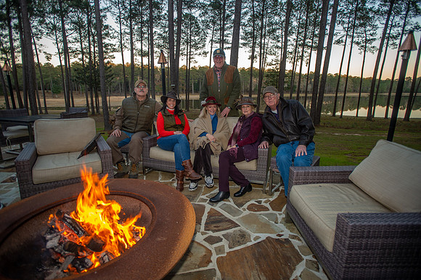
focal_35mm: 19
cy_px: 140
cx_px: 210
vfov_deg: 64.5
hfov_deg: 86.9
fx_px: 222
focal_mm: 19
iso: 160
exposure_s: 1/60
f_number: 2.8
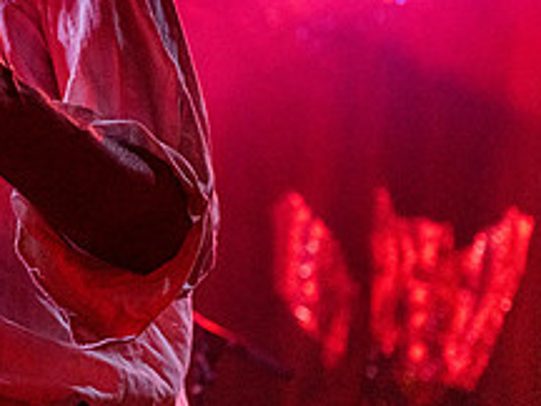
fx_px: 1938
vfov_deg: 11.9
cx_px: -165
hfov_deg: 15.1
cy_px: 54
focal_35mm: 124
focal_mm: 48
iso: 2500
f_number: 3.2
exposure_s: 1/125
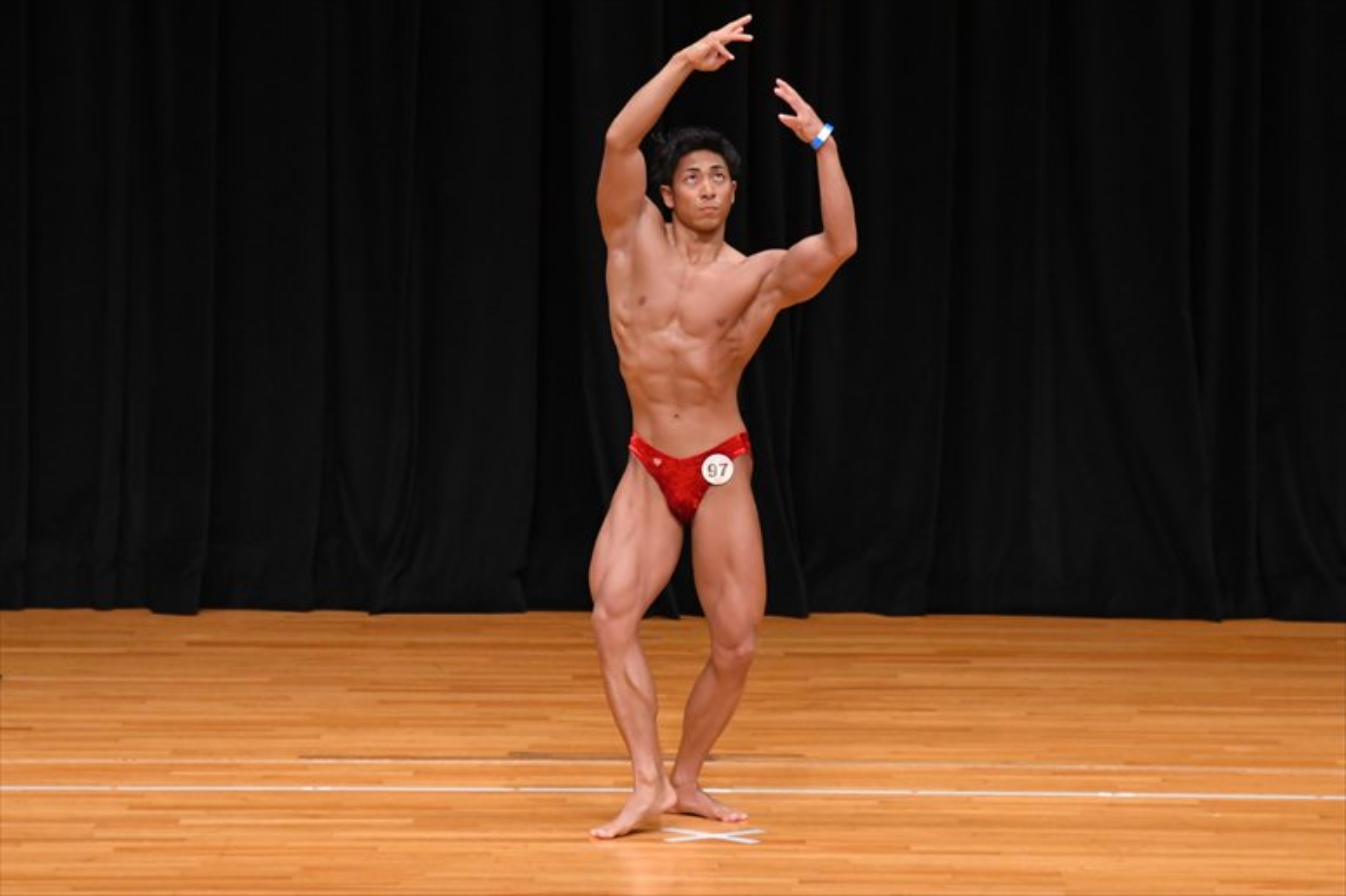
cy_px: 448
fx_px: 9530
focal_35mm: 255
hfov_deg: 8.1
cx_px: 673
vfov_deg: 5.4
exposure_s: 1/400
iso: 3200
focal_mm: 170
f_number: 5.6
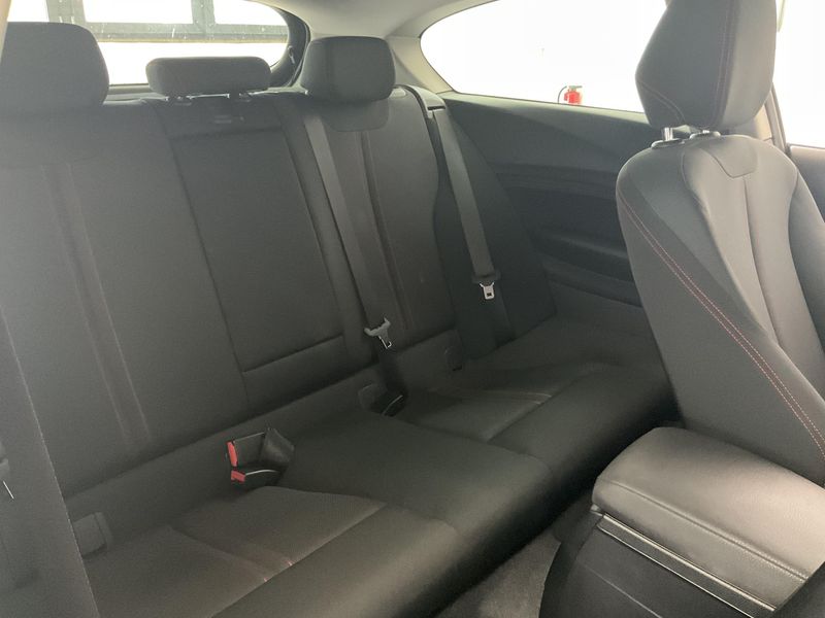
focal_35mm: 29
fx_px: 691
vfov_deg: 48.2
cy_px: 309
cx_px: 412
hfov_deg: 61.7
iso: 500
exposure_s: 1/25
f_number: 1.8
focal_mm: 3
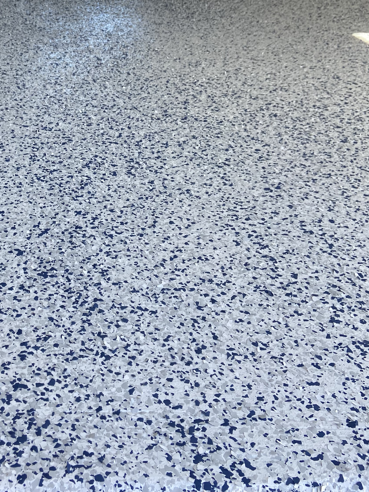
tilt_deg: -23.6
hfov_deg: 29.8
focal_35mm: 47
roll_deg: +0.6
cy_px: 164
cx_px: 51
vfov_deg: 39.9
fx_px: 668
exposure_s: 1/456
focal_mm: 4.25
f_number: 1.8
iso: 32
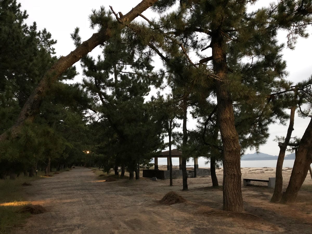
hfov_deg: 61.7
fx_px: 261
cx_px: 156
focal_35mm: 29
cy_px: 117
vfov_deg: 48.2
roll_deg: +0.2
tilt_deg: +10.4
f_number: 1.8
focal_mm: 3.99
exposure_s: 1/4
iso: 125
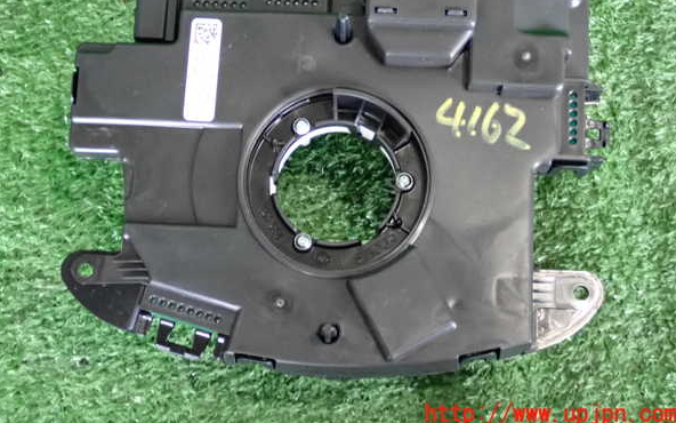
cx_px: 340
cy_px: 171
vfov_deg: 18.1
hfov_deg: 28.6
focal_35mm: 72
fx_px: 1326
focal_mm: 11.88
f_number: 3.8
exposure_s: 1/40
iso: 2500
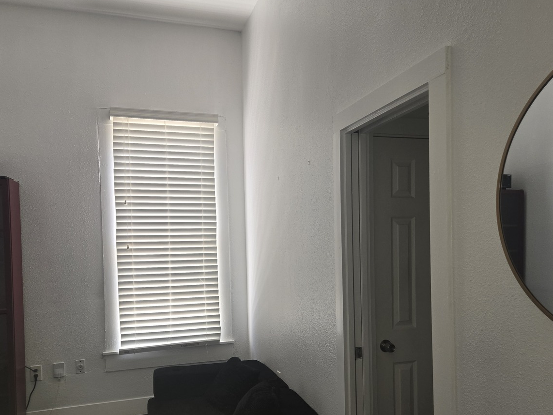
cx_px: 265
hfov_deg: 61.6
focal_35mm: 29
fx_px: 463
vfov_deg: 47.9
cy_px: 255
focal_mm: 5.4
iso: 50
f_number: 1.8
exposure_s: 1/60
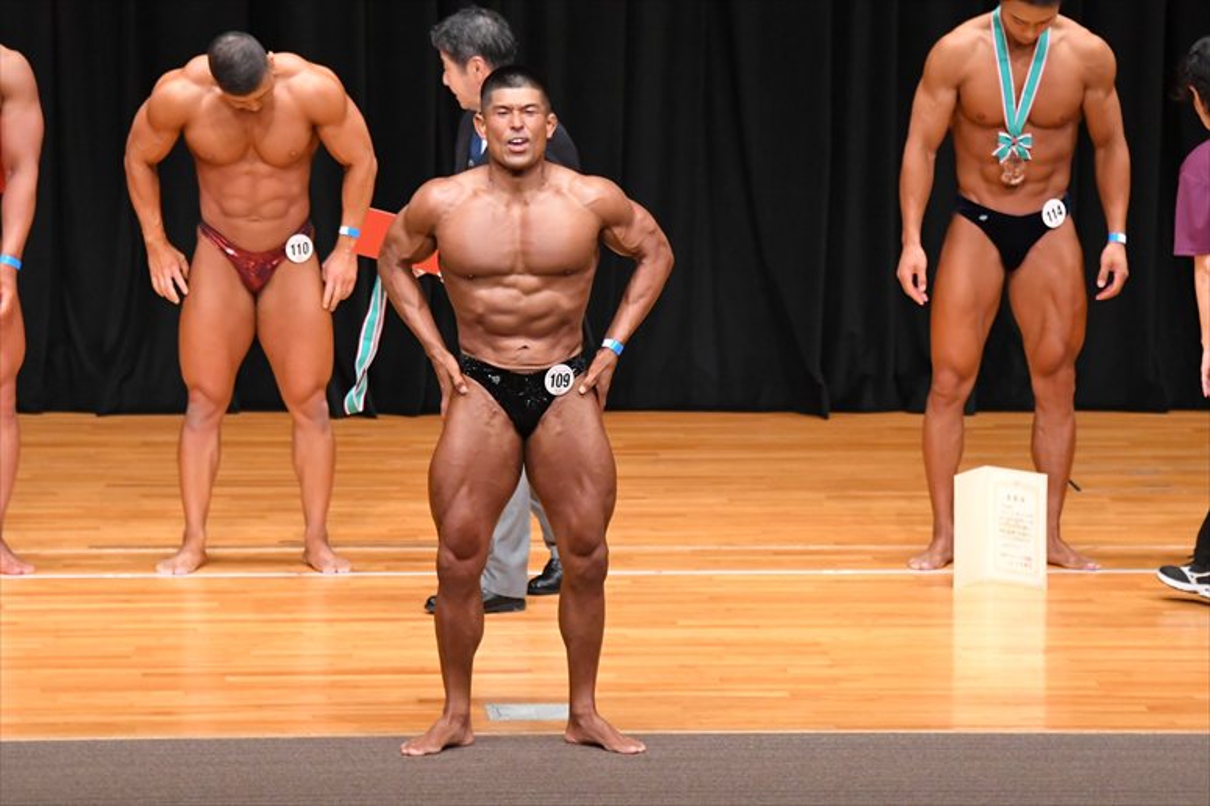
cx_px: 605
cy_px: 403
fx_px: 8567
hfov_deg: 8.1
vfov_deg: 5.4
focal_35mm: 255
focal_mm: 170
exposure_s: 1/400
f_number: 5.6
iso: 5000
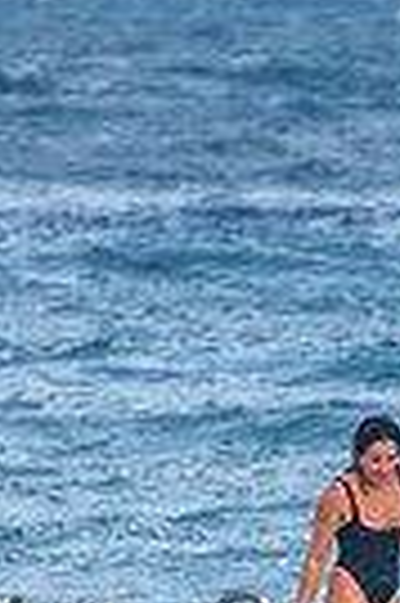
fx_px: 44495
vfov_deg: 0.8
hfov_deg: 0.5
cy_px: 623
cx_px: 400
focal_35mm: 2663
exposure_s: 1/1600
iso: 640
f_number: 5.6
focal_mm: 400
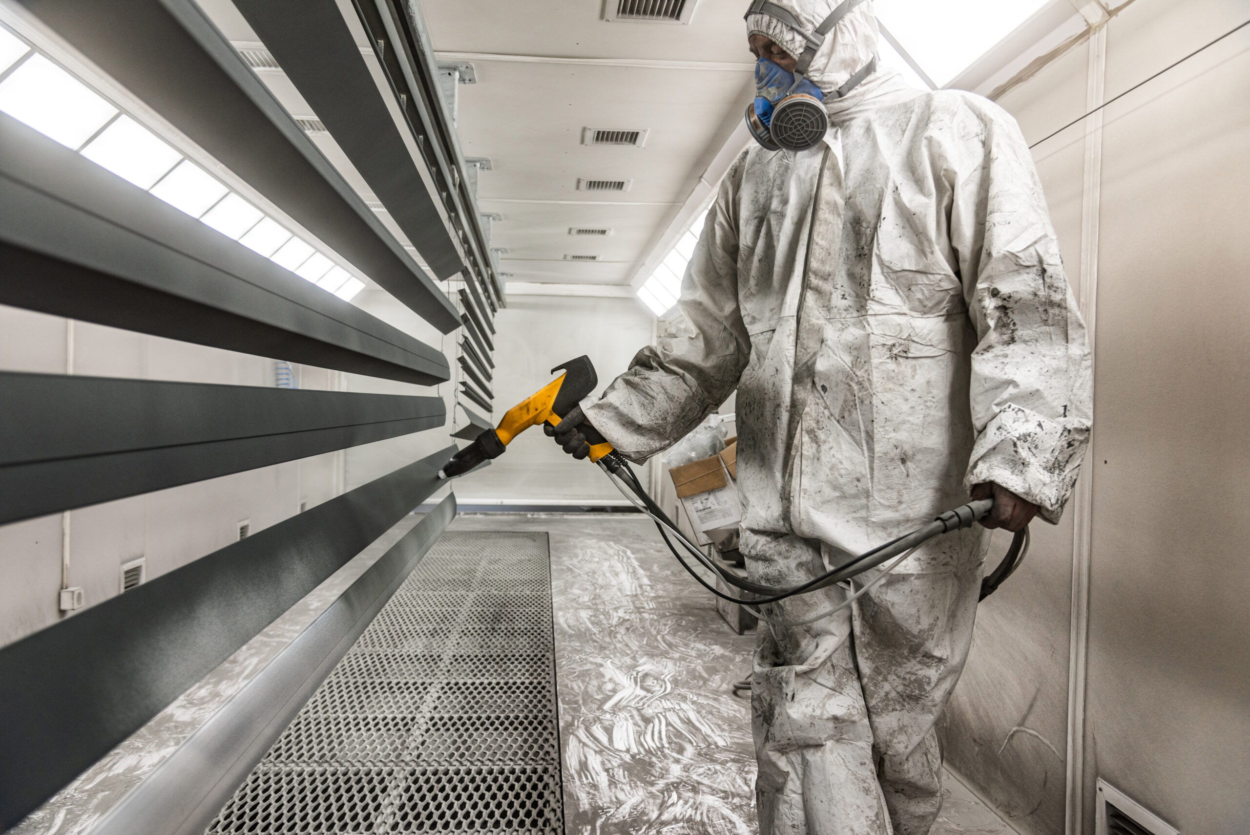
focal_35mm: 28
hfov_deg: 65.5
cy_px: 418
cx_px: 625
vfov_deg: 46.4
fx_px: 973
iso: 200
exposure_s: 1/80
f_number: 5
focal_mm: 28
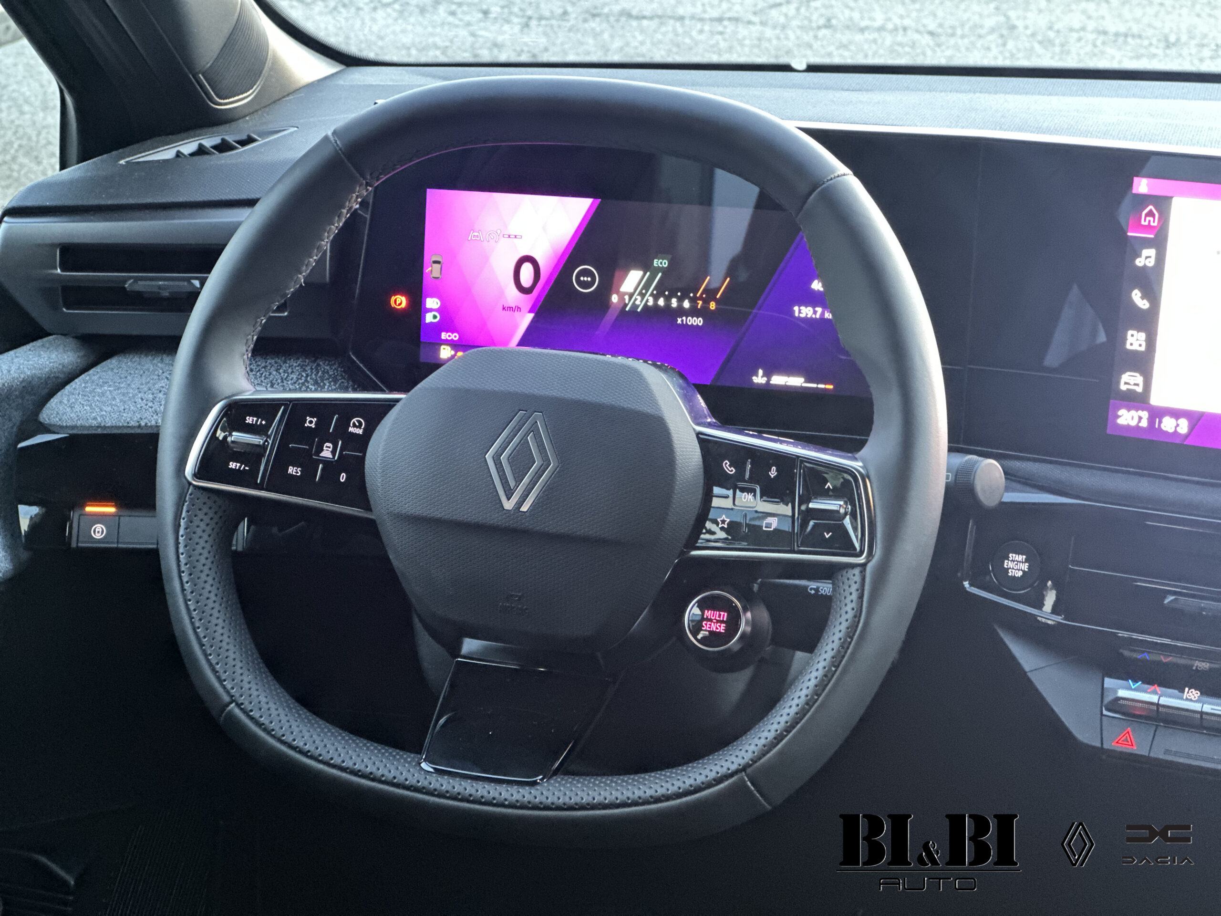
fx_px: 2716
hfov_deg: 25.3
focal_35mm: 77
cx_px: 610
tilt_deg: -16.8
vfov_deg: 19.1
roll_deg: -0.1
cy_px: 458
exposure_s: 1/15
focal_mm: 9
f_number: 2.8
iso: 640
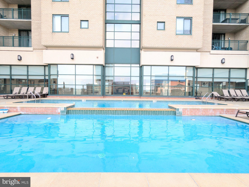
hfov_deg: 94.5
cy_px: 94
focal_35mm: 16
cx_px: 124
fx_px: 115
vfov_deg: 78.1
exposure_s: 1/163
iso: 48
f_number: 2.2
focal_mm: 2.35
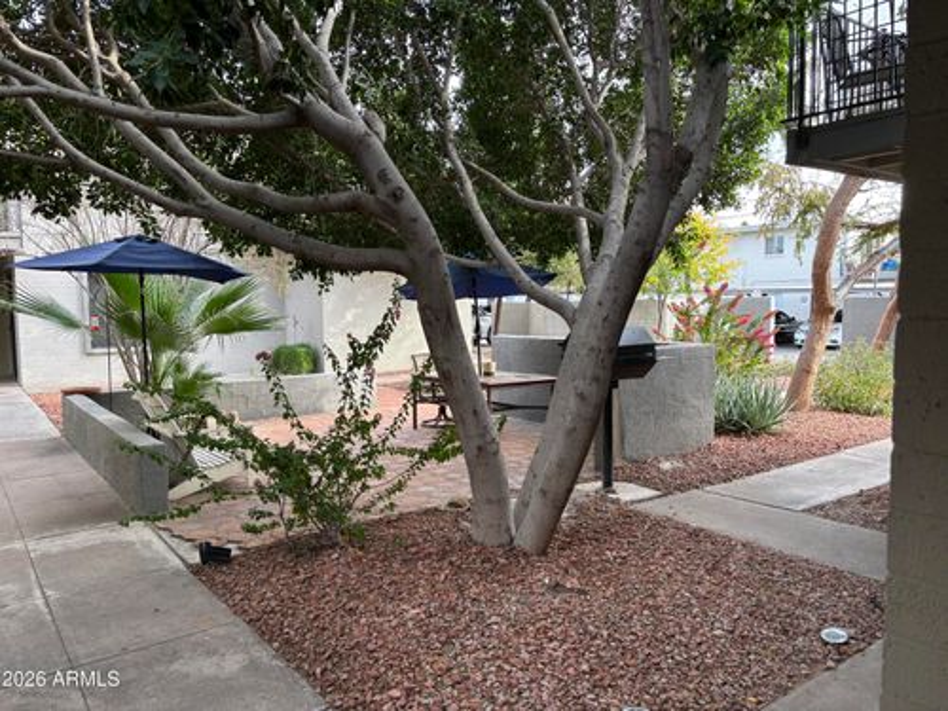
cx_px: 474
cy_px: 356
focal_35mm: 26
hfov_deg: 67.3
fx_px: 712
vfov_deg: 53.1
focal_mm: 5.96
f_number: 1.6
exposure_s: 1/123
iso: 50
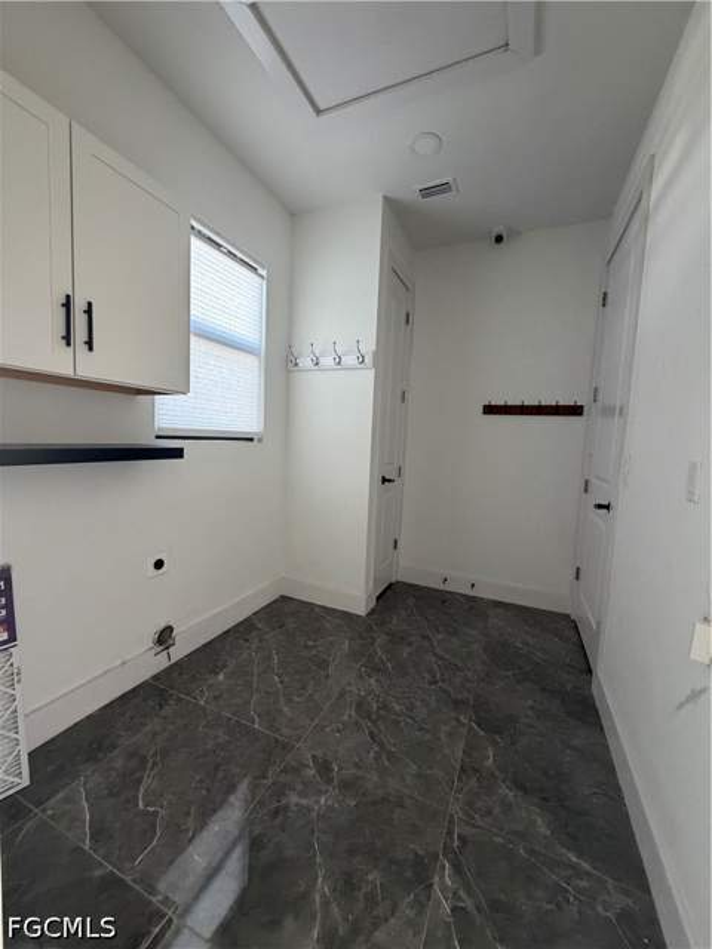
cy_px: 474
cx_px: 356
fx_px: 384
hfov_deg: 85.7
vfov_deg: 102.1
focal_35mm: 14
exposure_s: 1/121
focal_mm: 2.22
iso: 320
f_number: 2.2
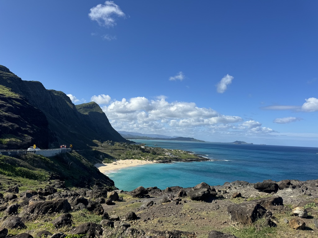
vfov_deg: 56.8
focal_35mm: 24
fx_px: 220
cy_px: 119
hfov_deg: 71.6
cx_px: 159
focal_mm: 6.86
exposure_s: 1/5348
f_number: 1.78
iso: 80
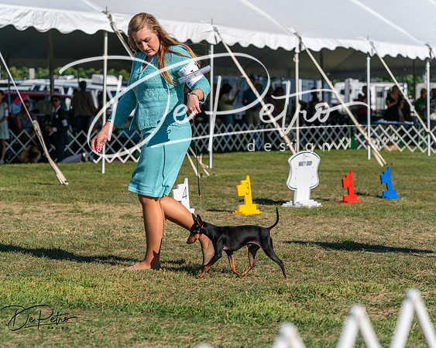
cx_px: 218
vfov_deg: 14.0
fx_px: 1424
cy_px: 174
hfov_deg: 17.4
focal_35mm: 110
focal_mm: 98
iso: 100
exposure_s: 1/1250
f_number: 4.5
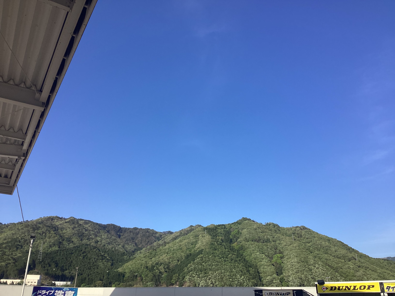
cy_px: 148
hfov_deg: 58.4
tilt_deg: +21.1
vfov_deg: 45.4
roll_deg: +0.2
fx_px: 354
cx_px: 198
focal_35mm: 31
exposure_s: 1/1164
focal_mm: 3.3
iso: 25
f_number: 2.4
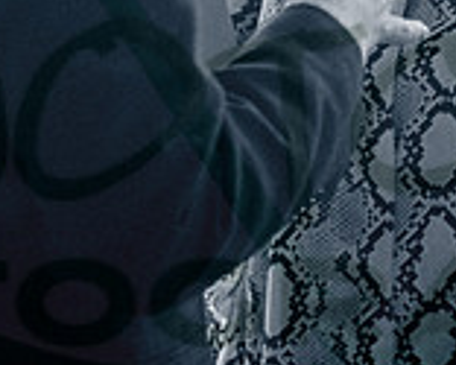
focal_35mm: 305
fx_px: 4119
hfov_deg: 6.3
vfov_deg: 5.0
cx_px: 270
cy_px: -223
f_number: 3.5
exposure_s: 1/320
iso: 3200
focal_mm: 80
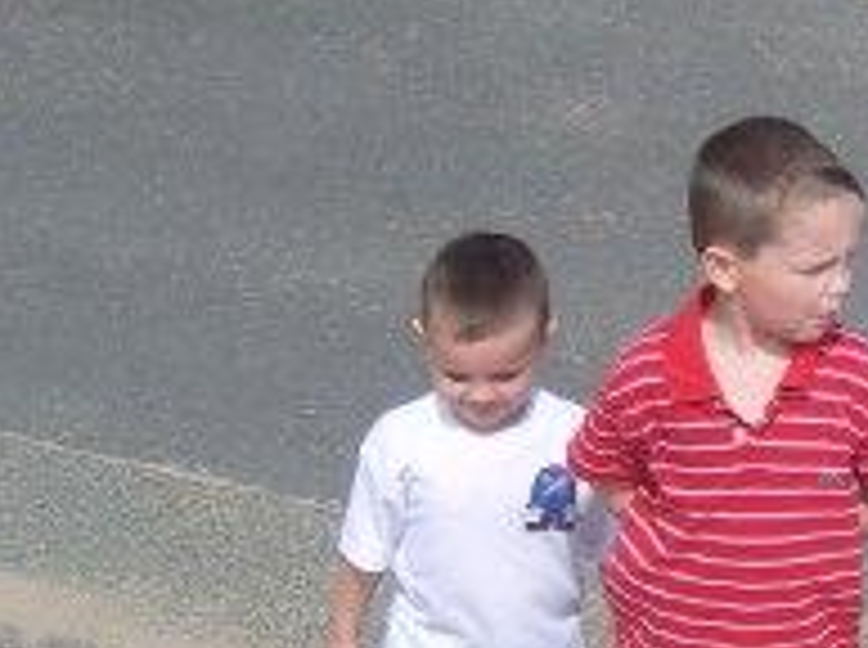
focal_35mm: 79
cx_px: 890
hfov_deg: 23.6
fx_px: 1977
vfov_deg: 18.3
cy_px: 565
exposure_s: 1/500
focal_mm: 7.3
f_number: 7
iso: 100
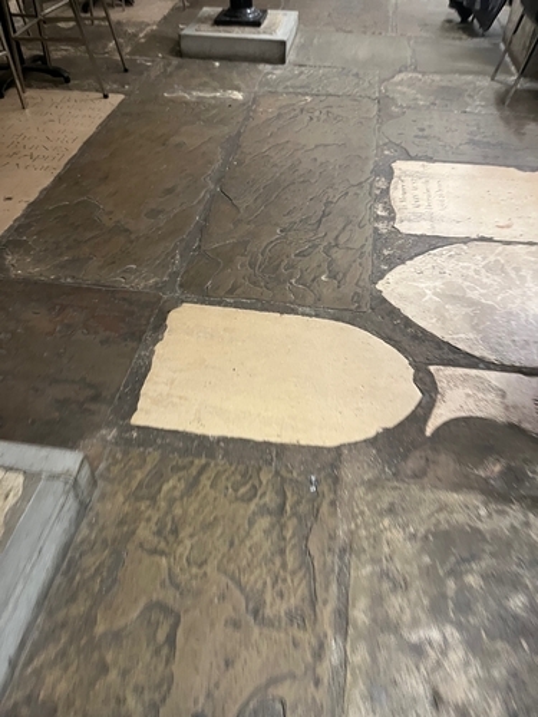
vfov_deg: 67.3
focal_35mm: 26
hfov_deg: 53.1
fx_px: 539
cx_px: 269
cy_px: 358
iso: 320
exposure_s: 1/50
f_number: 1.6
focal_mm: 5.1
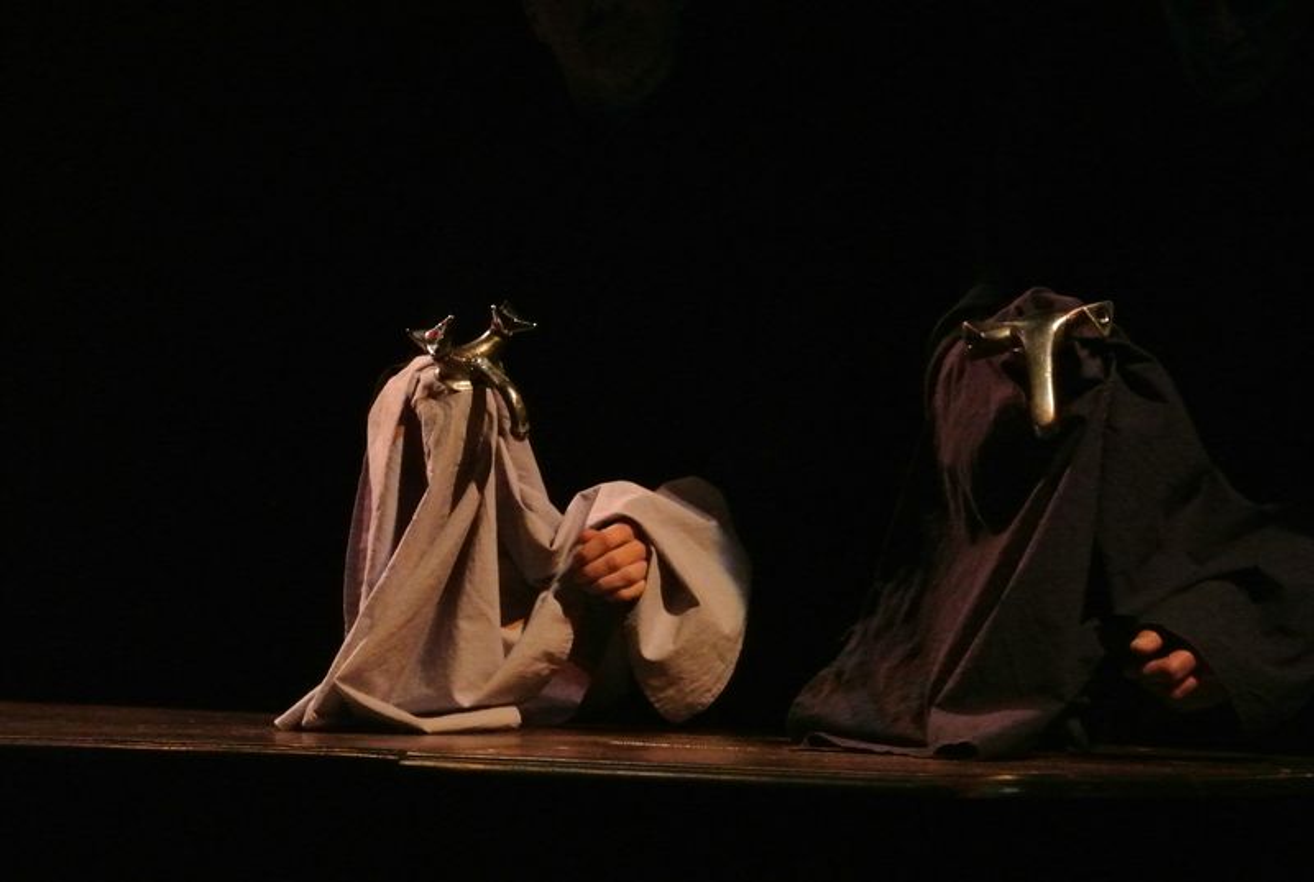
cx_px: 657
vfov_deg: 8.3
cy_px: 441
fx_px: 6071
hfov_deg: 12.4
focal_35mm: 166
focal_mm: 61.6
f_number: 4.5
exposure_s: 1/50
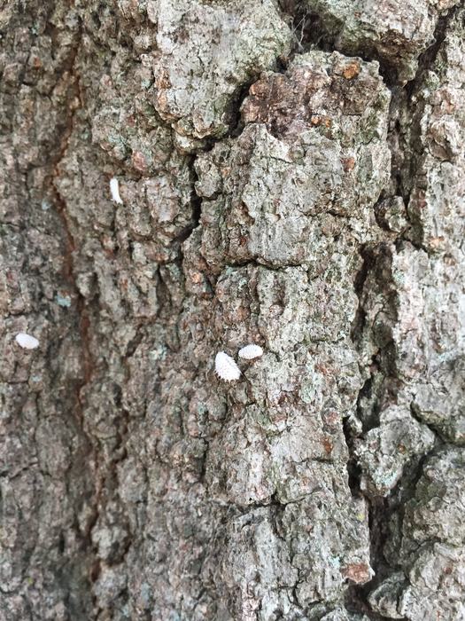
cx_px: 232
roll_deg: -1.9
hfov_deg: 48.2
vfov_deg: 61.7
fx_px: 519
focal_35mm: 29
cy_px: 310
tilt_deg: -1.7
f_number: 2.2
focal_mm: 4.15
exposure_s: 1/40
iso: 40
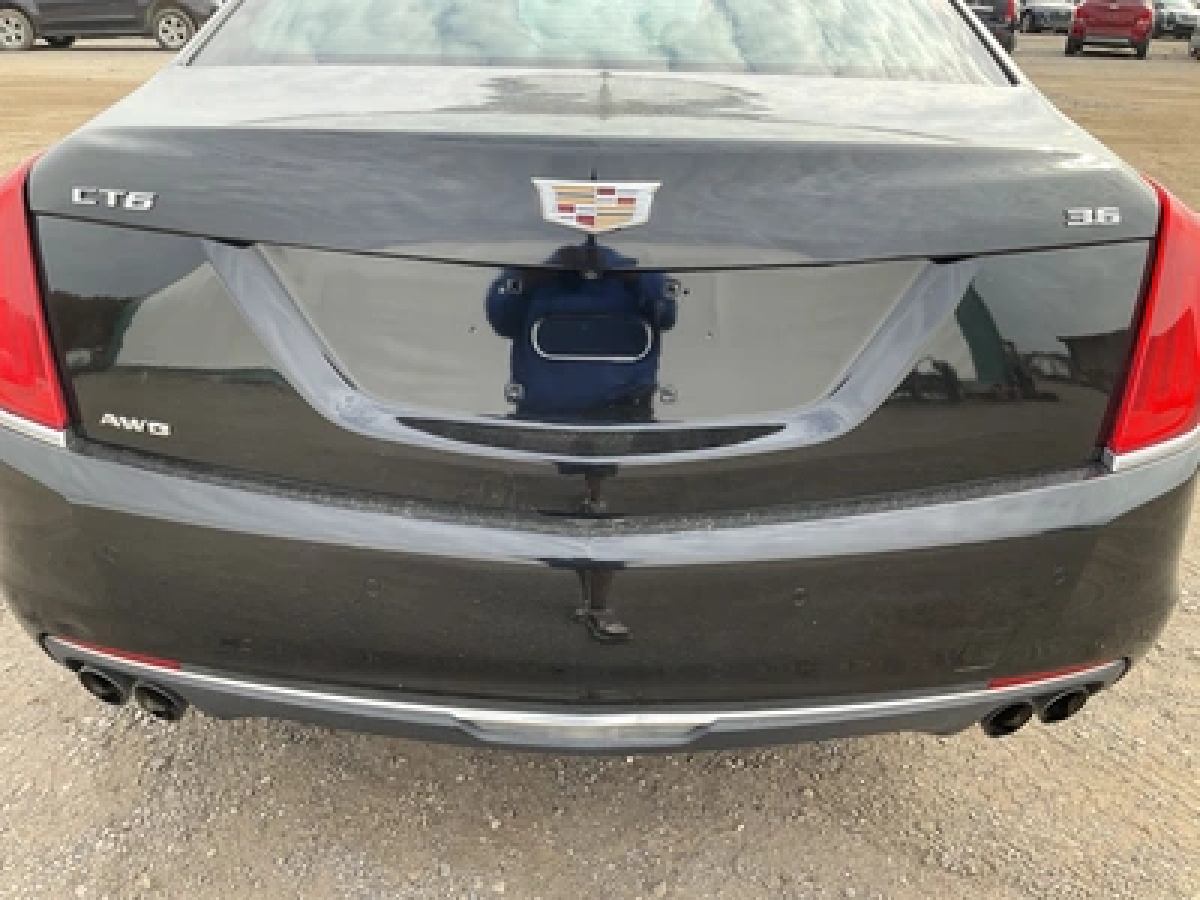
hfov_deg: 61.7
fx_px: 1005
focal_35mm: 29
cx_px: 600
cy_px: 450
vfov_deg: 48.2
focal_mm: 3
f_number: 1.8
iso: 25
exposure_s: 1/289
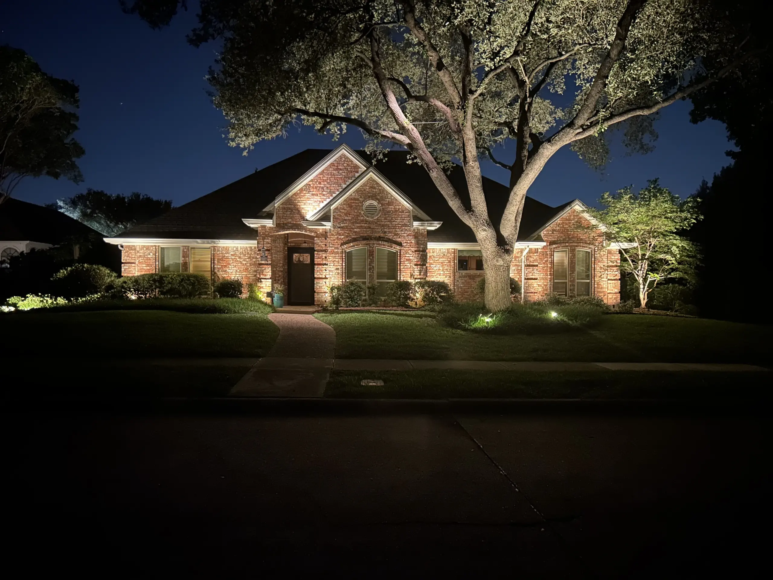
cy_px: 290
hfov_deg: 67.3
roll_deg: -0.1
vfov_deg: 53.1
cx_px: 386
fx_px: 581
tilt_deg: +0.2
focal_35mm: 26
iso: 1000
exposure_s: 1/9
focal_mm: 5.7
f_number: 1.5
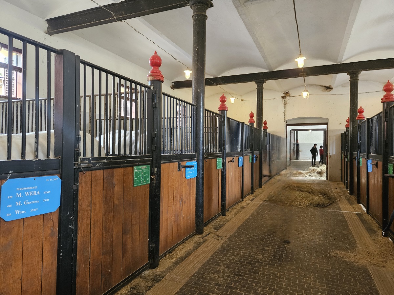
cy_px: 148
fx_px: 262
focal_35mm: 23
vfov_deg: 58.9
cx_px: 197
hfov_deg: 73.9
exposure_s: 1/50
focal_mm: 5.4
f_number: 1.8
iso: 500
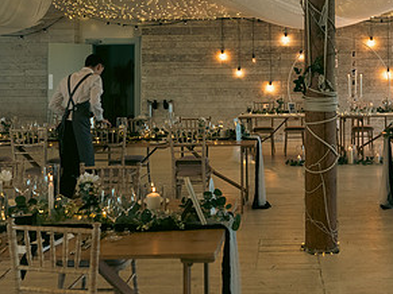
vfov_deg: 30.7
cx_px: 282
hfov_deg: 40.4
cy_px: 60
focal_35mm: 46
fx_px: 522
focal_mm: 24
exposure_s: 1/200
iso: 2500
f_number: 5.6
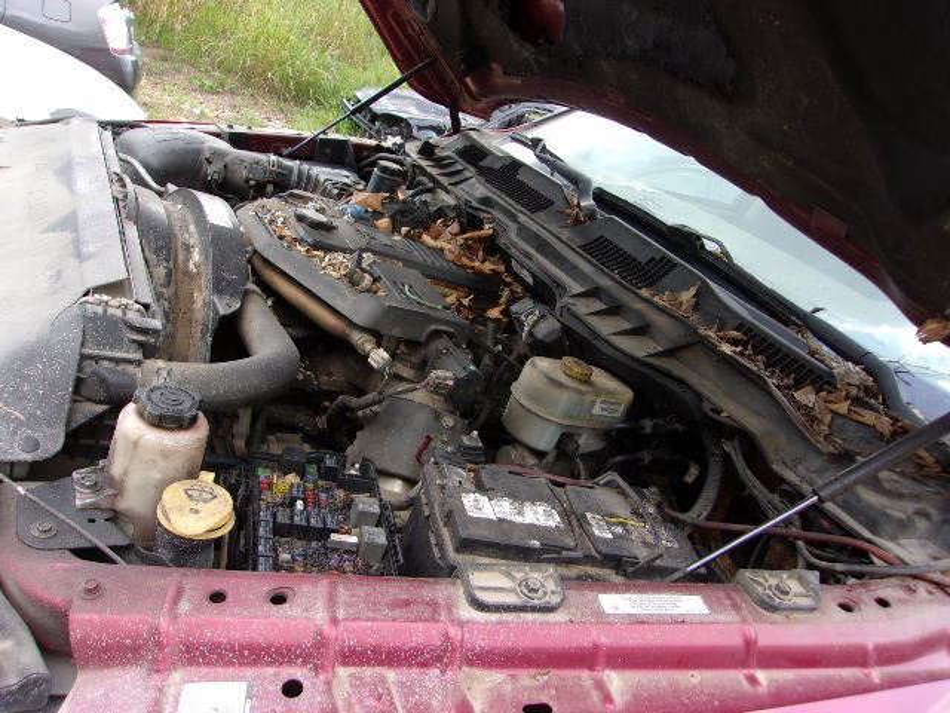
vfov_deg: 51.4
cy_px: 356
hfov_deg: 65.3
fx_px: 741
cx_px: 475
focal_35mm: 27
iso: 80
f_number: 3
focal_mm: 4.9
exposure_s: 1/120
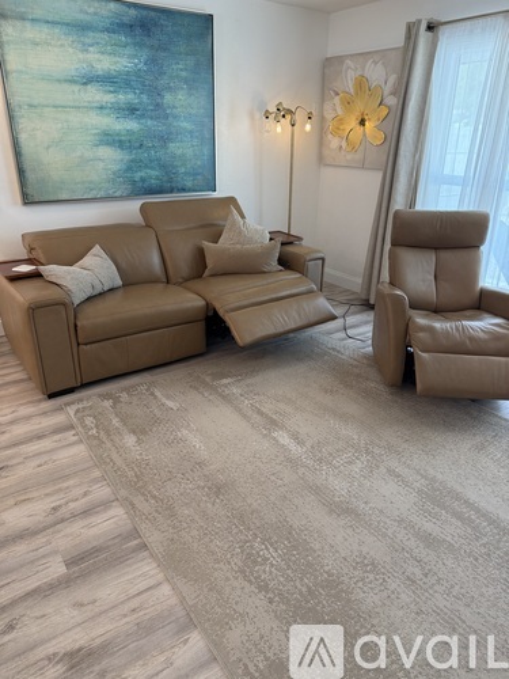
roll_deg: -1.1
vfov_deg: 71.6
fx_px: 471
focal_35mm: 24
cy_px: 340
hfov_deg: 56.8
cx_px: 254
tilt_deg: -20.9
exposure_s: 1/196
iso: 200
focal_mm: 6.76
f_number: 1.78
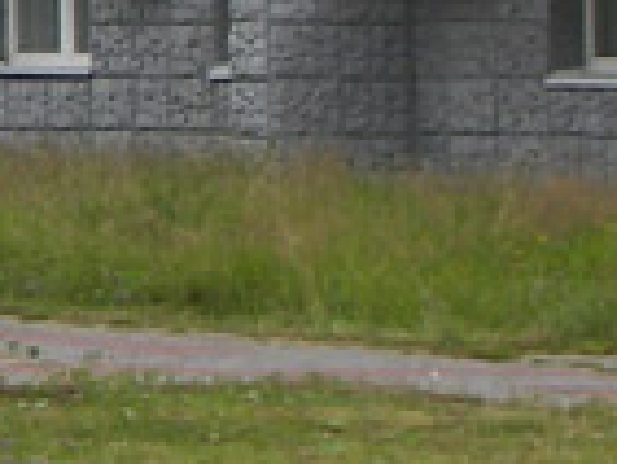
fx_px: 6725
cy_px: -604
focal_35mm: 377
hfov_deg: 5.1
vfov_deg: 3.9
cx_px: -1006
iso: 50
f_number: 3.6
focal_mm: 11
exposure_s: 1/80
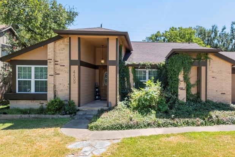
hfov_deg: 69.9
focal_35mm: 25
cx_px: 152
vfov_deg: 50.4
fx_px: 163
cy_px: 53
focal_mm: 10
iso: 500
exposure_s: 1/800
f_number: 8
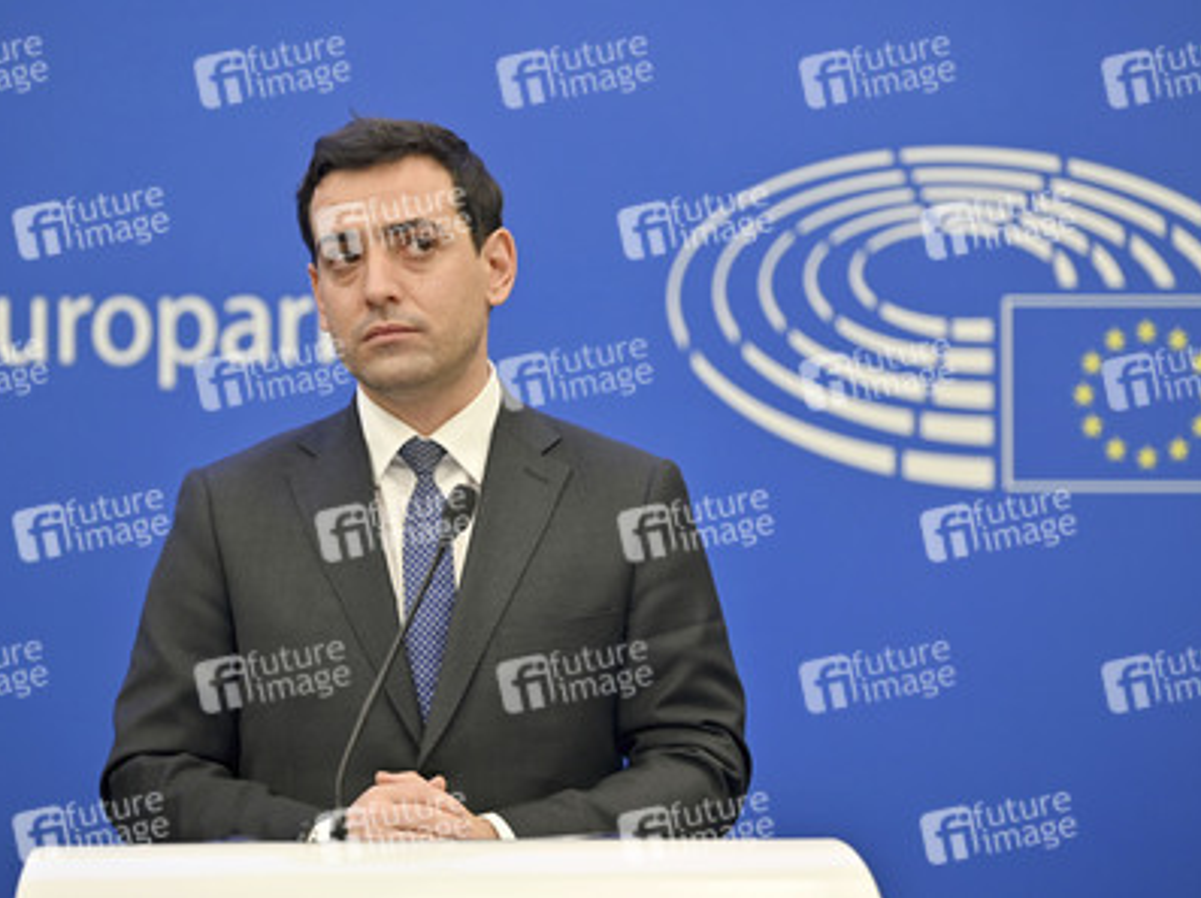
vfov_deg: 9.7
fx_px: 5304
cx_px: 616
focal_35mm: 153
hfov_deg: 12.9
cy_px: 451
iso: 400
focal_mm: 140
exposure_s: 1/100
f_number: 2.8
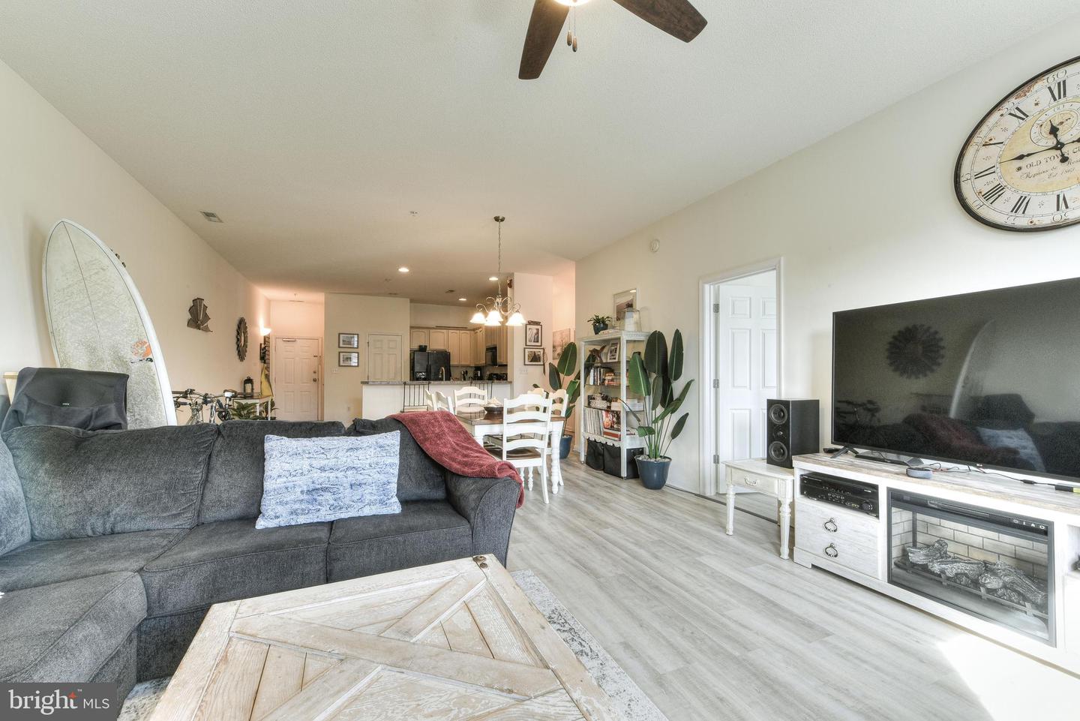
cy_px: 360
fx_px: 420
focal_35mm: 14
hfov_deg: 104.2
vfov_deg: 81.2
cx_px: 540
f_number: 18
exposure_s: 1/1.25
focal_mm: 14
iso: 100
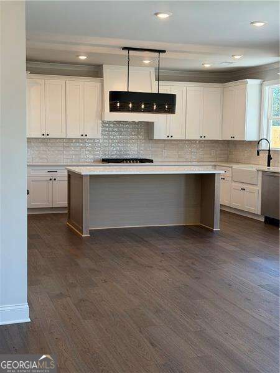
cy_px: 186
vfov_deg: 39.7
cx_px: 140
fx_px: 518
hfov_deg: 30.3
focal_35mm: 48
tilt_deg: -6.2
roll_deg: -2.7
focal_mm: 6.76
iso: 80
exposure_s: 1/153
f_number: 1.78
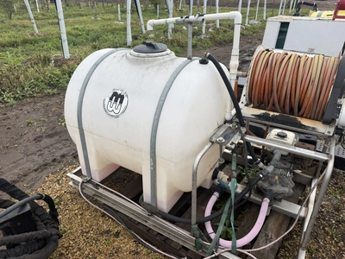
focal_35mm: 24
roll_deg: +0.1
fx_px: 239
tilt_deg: -25.9
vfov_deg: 56.8
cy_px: 130
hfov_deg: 71.6
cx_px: 172
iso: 80
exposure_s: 1/1553
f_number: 1.78
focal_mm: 6.76
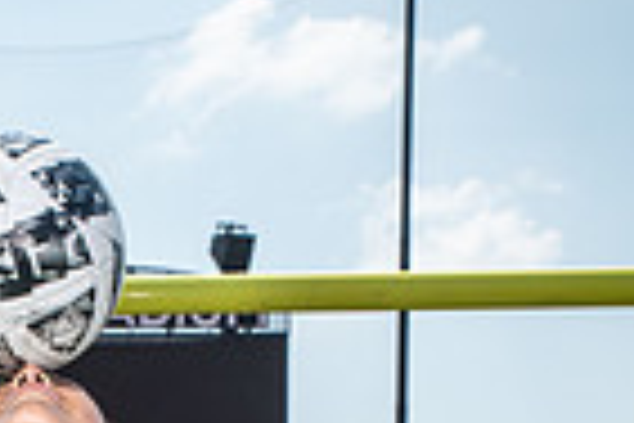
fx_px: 2025
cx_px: 49
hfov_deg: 17.5
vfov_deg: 10.4
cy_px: 981
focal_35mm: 115
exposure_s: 1/320
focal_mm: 36
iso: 100
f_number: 7.1
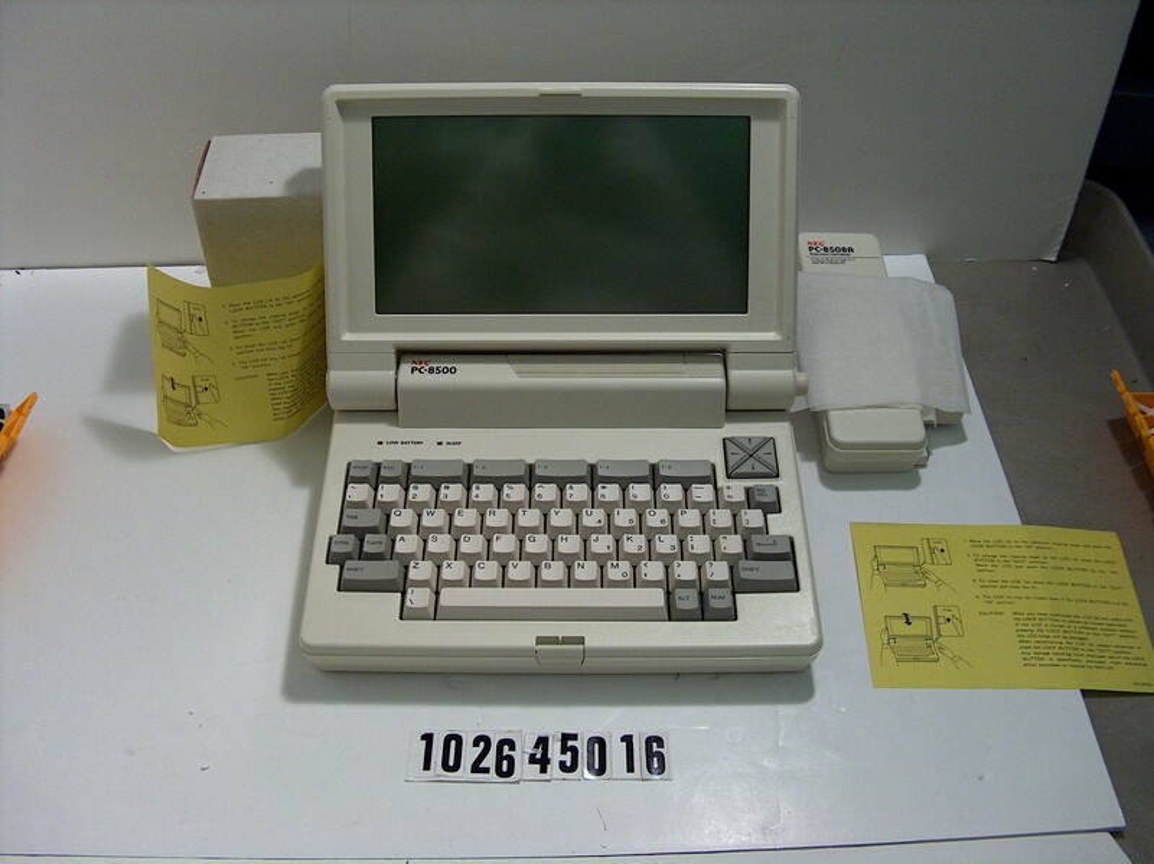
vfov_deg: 38.6
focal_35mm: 37
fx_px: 1233
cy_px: 432
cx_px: 577
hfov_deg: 50.2
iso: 200
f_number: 2.8
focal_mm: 7.6
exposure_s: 1/86.7
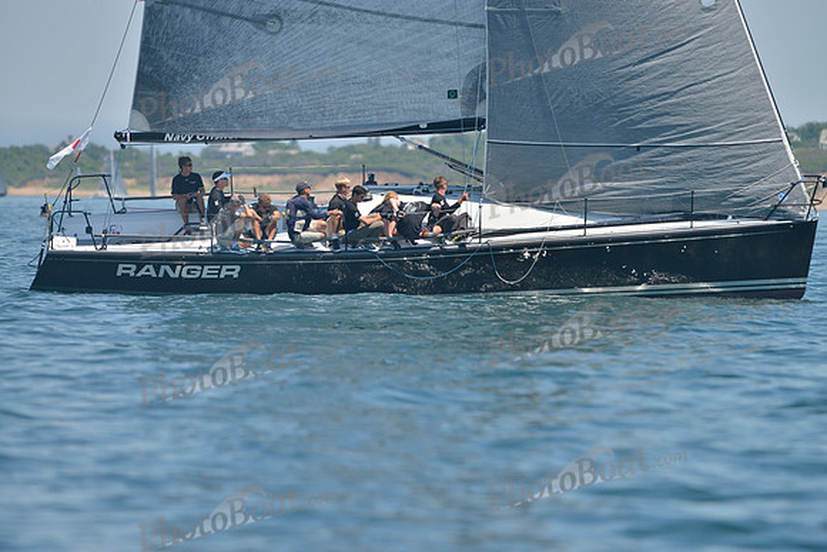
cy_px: 276
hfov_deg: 5.2
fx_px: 9191
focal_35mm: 400
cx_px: 414
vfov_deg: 3.4
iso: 200
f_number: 5
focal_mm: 400
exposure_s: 1/1250
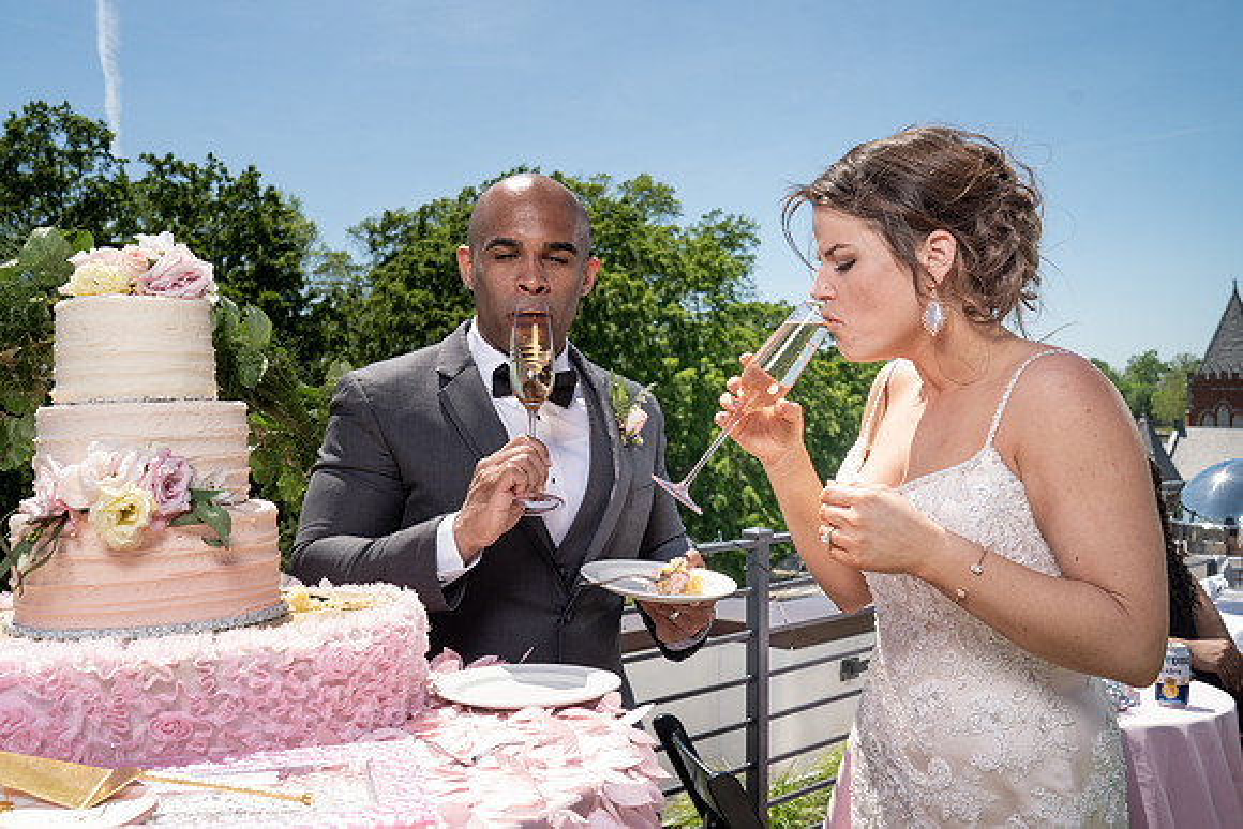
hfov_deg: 52.1
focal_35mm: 37
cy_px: 426
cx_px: 639
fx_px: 1271
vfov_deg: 36.1
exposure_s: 1/250
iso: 50
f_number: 7.1
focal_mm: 35
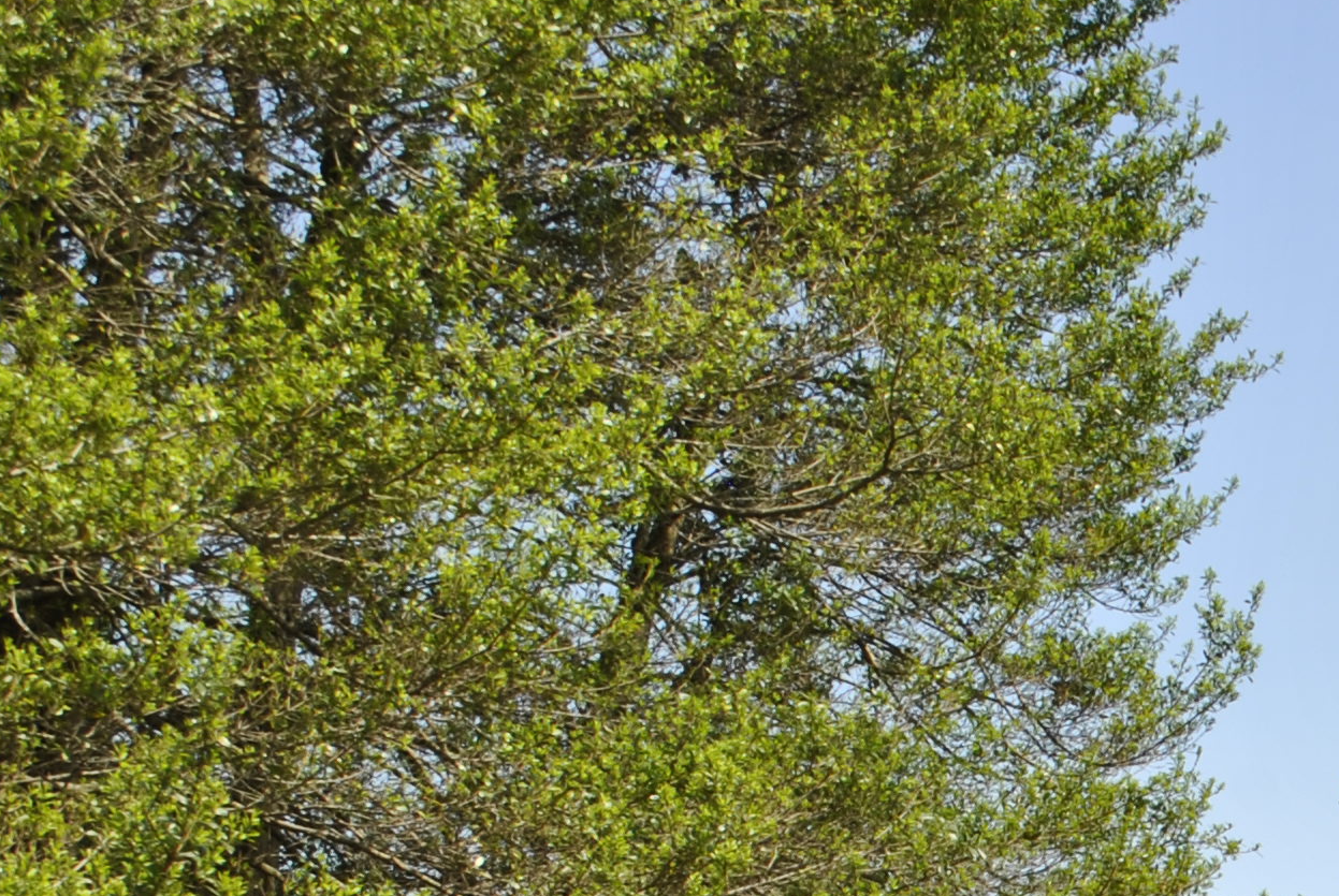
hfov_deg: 13.1
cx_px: 1898
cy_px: 1349
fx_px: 5549
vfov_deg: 9.0
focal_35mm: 149
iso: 100
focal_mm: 32
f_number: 8
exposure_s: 1/160
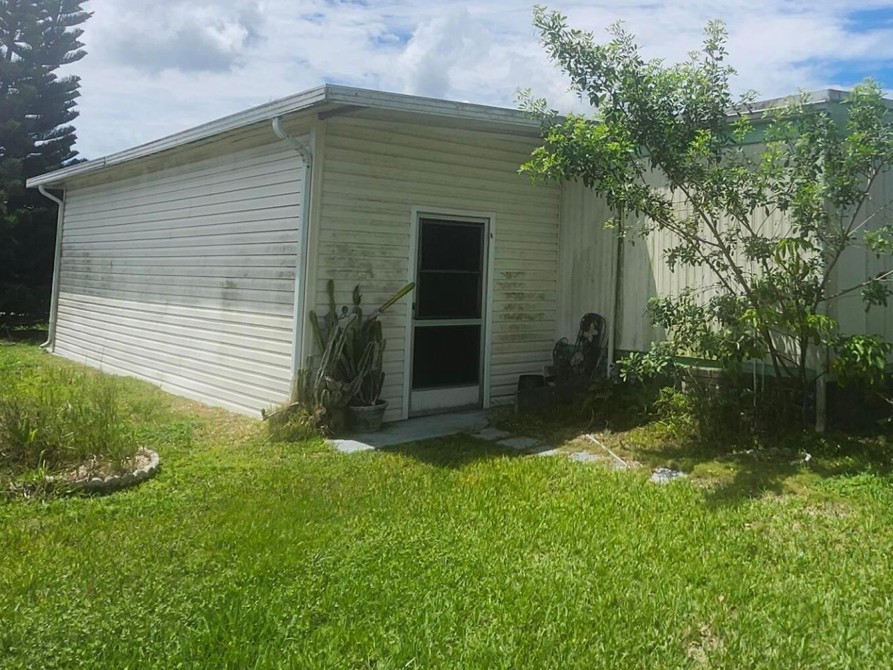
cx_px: 622
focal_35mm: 29
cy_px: 208
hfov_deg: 59.7
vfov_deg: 47.2
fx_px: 748
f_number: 2.2
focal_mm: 1.74
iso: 40
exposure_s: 1/3148
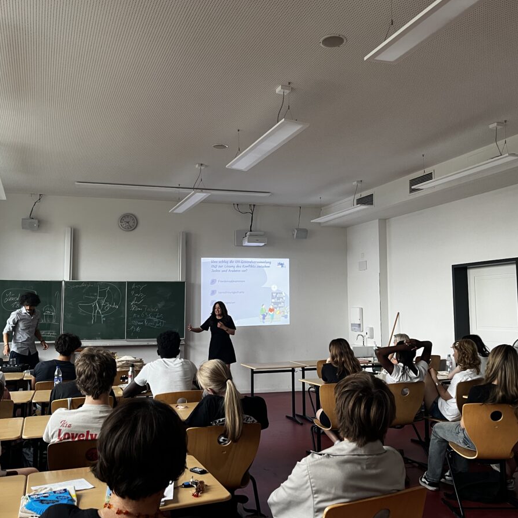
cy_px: 260
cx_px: 264
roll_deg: -0.1
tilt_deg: +4.3
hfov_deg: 52.5
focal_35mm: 31
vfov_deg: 52.5
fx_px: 525
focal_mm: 5.1
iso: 125
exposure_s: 1/81
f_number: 1.6
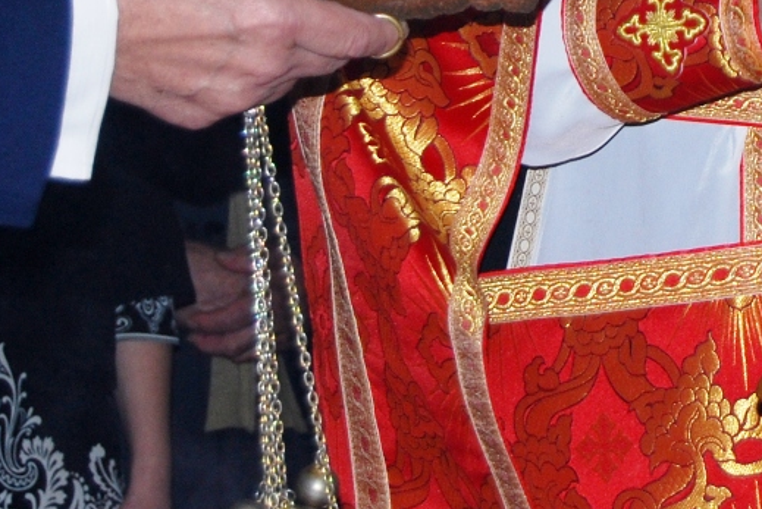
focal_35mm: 280
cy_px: -194
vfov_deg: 4.9
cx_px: 850
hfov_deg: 7.3
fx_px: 5931
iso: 200
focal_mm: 50
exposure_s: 1/60
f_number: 5.6
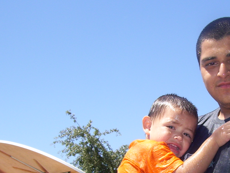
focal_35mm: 84
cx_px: 192
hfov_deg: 22.8
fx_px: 559
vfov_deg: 17.3
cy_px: 161
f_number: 4.8
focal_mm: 6
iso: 80
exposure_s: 1/400
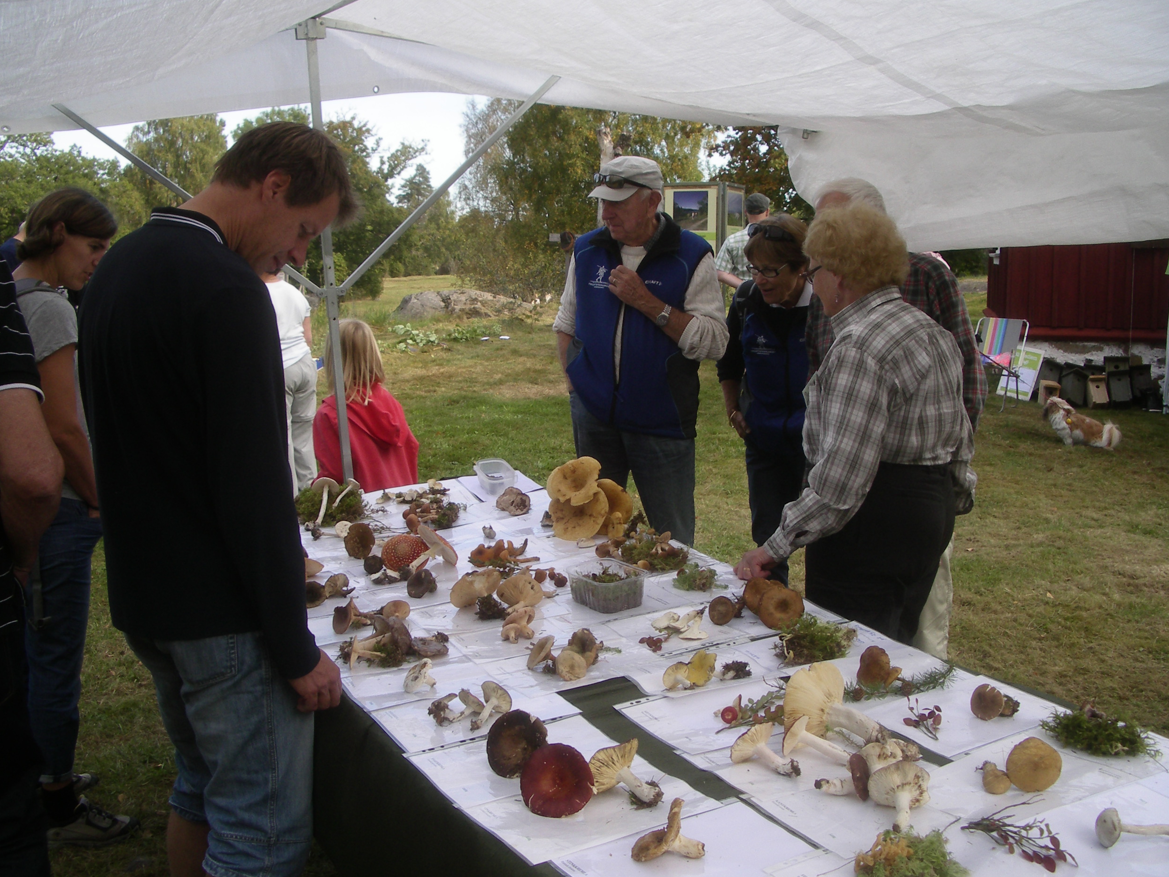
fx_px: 1216
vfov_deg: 39.7
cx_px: 574
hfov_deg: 51.3
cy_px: 433
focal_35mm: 36
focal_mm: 5.8
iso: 80
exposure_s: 1/160
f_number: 2.6
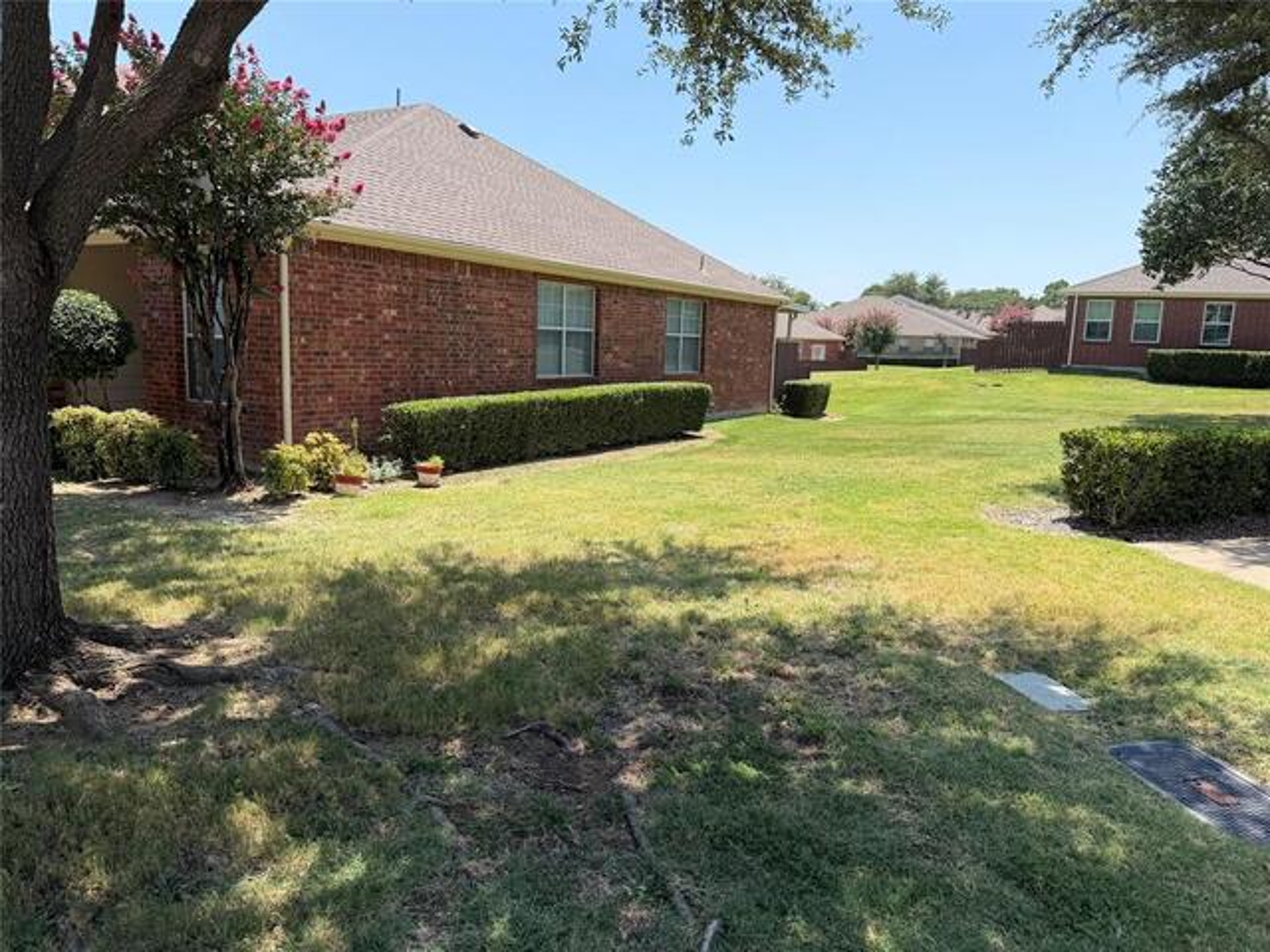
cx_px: 635
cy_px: 476
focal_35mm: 24
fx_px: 881
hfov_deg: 71.6
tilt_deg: -7.8
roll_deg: -1.5
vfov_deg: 56.8
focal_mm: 6.76
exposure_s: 1/2611
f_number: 1.78
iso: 80
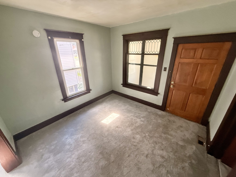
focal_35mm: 14
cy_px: 88
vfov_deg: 85.7
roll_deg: +0.4
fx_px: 95
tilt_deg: -18.4
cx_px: 118
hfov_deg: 102.1
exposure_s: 1/99
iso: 320
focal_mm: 2.22
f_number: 2.2
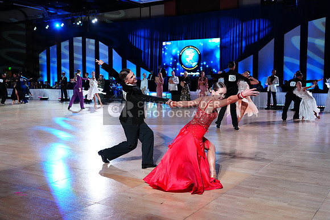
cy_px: 110
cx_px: 165
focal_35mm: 37
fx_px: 339
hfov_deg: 51.9
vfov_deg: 36.0
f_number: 4
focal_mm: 37
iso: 3200
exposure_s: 1/400
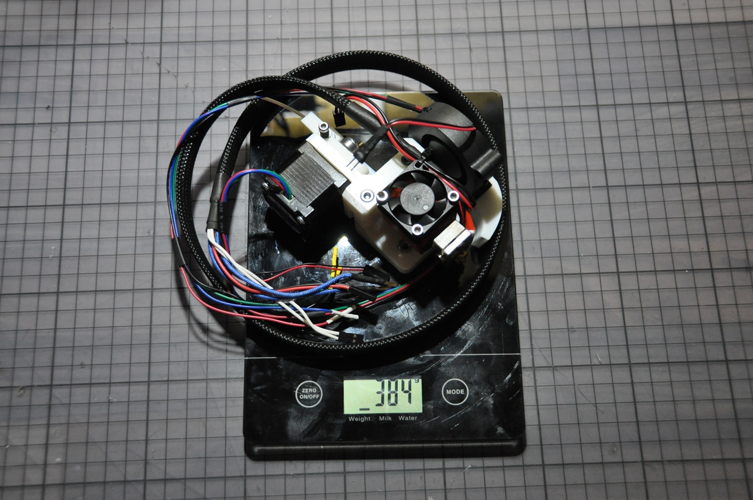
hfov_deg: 41.2
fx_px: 1003
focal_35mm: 48
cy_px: 250
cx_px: 376
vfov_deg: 28.0
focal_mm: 32
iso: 1600
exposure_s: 1/80
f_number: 4.2
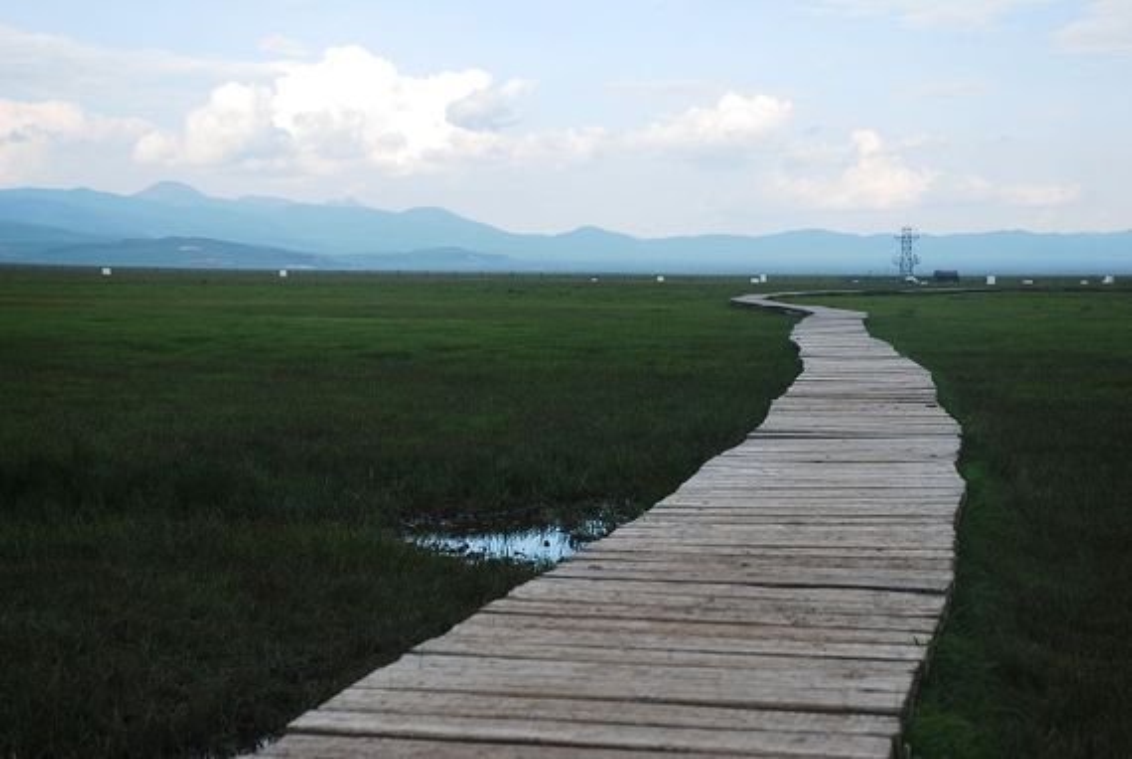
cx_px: 566
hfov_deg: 29.2
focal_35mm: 69
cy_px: 380
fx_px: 2173
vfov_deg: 19.8
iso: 100
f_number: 5.6
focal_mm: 46
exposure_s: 1/125
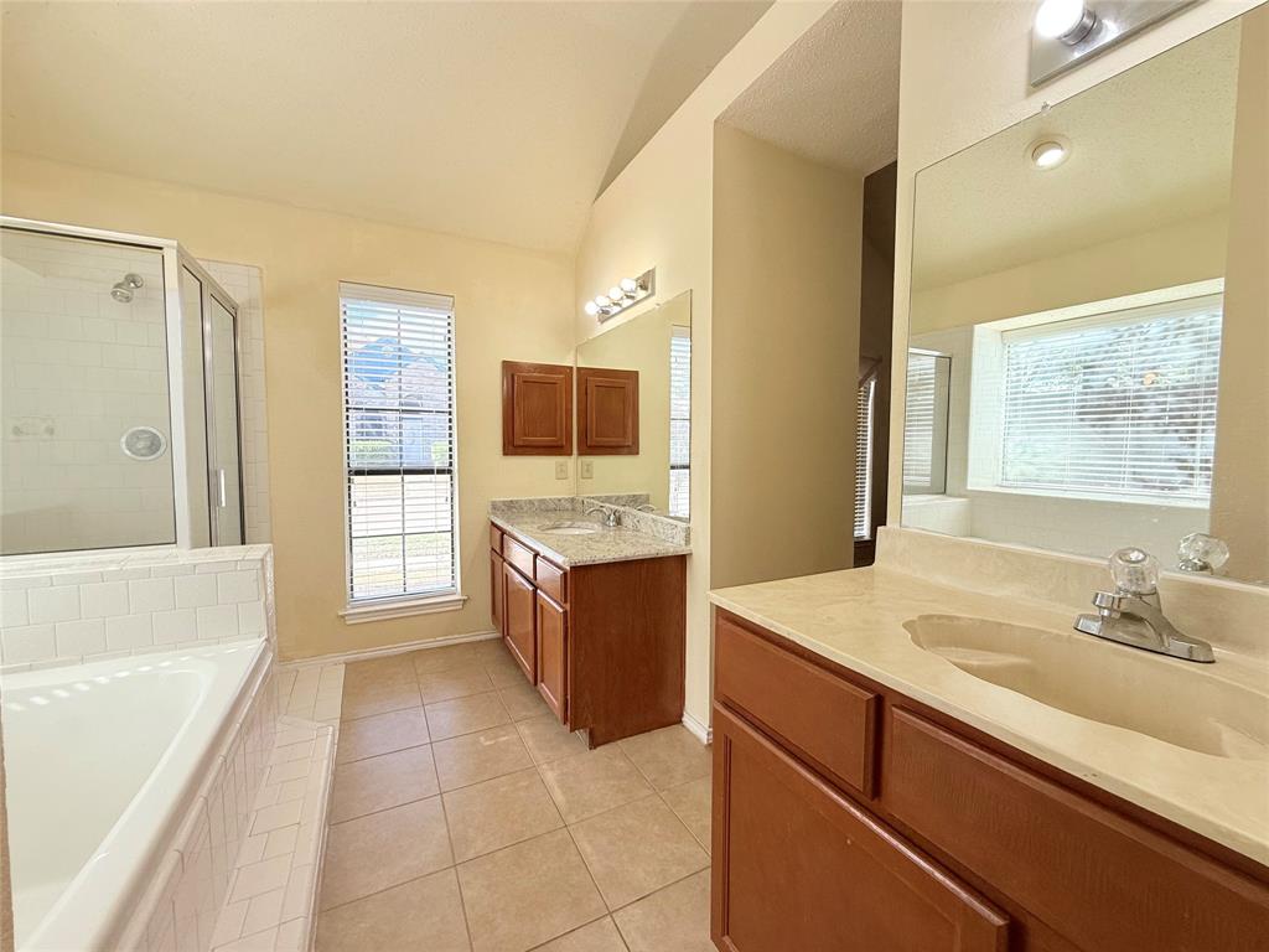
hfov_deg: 102.1
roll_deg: -0.7
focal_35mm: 14
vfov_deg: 85.7
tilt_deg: -3.1
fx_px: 513
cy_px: 476
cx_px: 634
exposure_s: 1/230
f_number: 2.2
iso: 64
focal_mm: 2.22
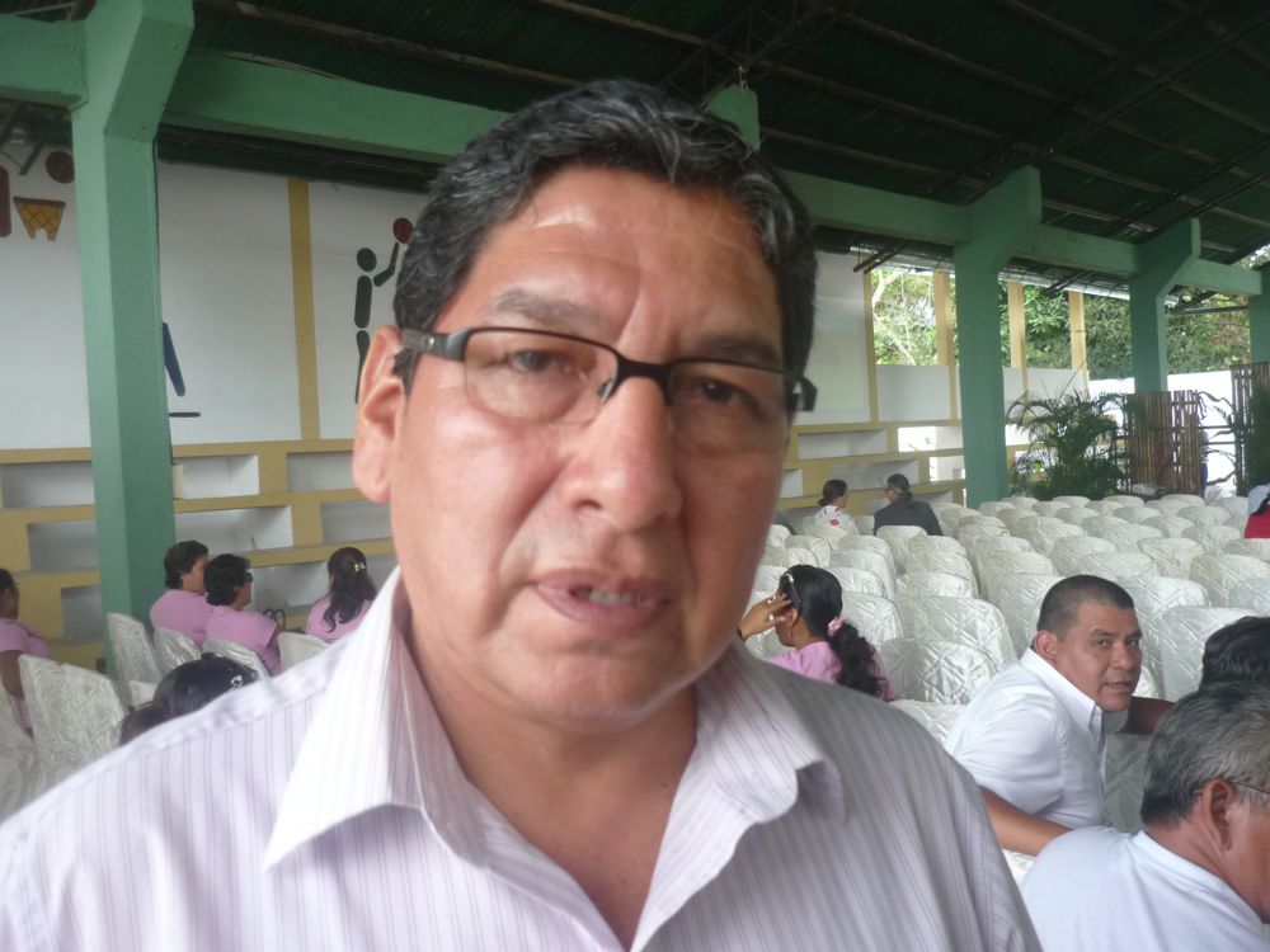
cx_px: 635
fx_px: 1211
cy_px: 476
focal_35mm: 33
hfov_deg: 55.4
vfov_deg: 42.9
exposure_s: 1/125
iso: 200
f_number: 2.8
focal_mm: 5.5
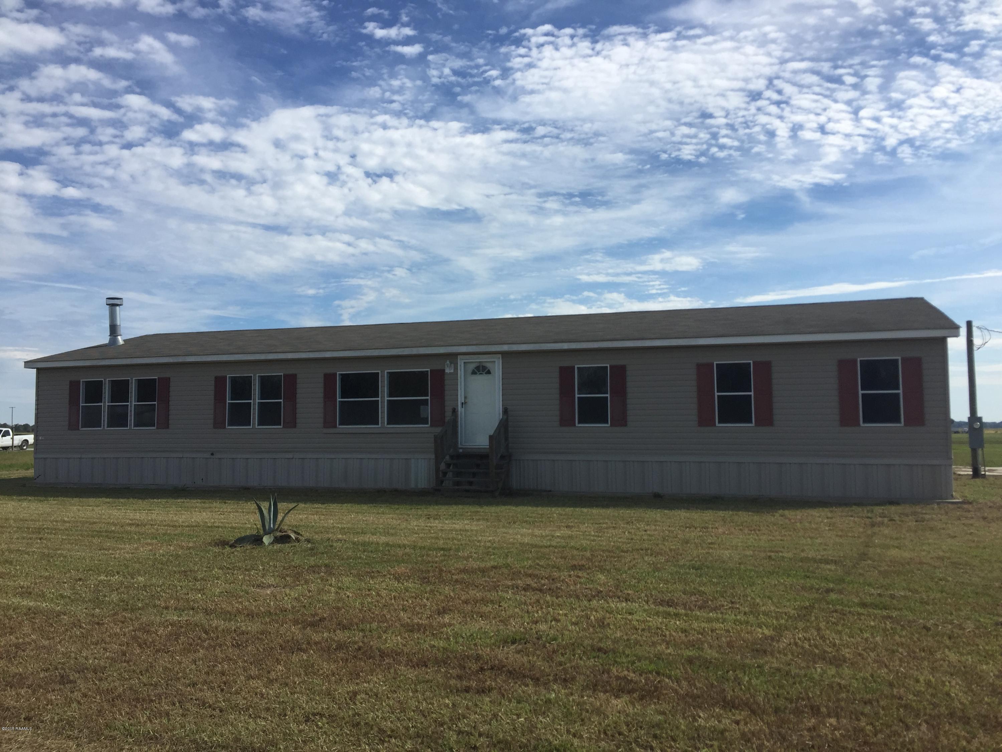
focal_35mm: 29
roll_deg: -1.4
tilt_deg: +6.8
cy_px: 376
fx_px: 839
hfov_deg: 61.7
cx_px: 501
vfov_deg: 48.2
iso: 32
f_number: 2.2
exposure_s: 1/2475
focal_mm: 4.15
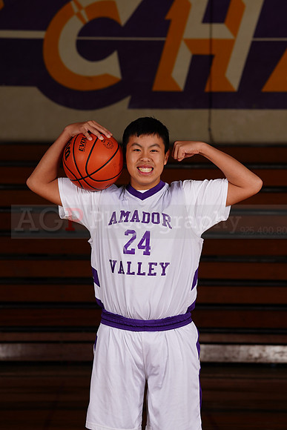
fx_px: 2115
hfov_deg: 7.8
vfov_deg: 11.6
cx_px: 144
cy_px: 215
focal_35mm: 177
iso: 200
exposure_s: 1/200
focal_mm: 177
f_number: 9
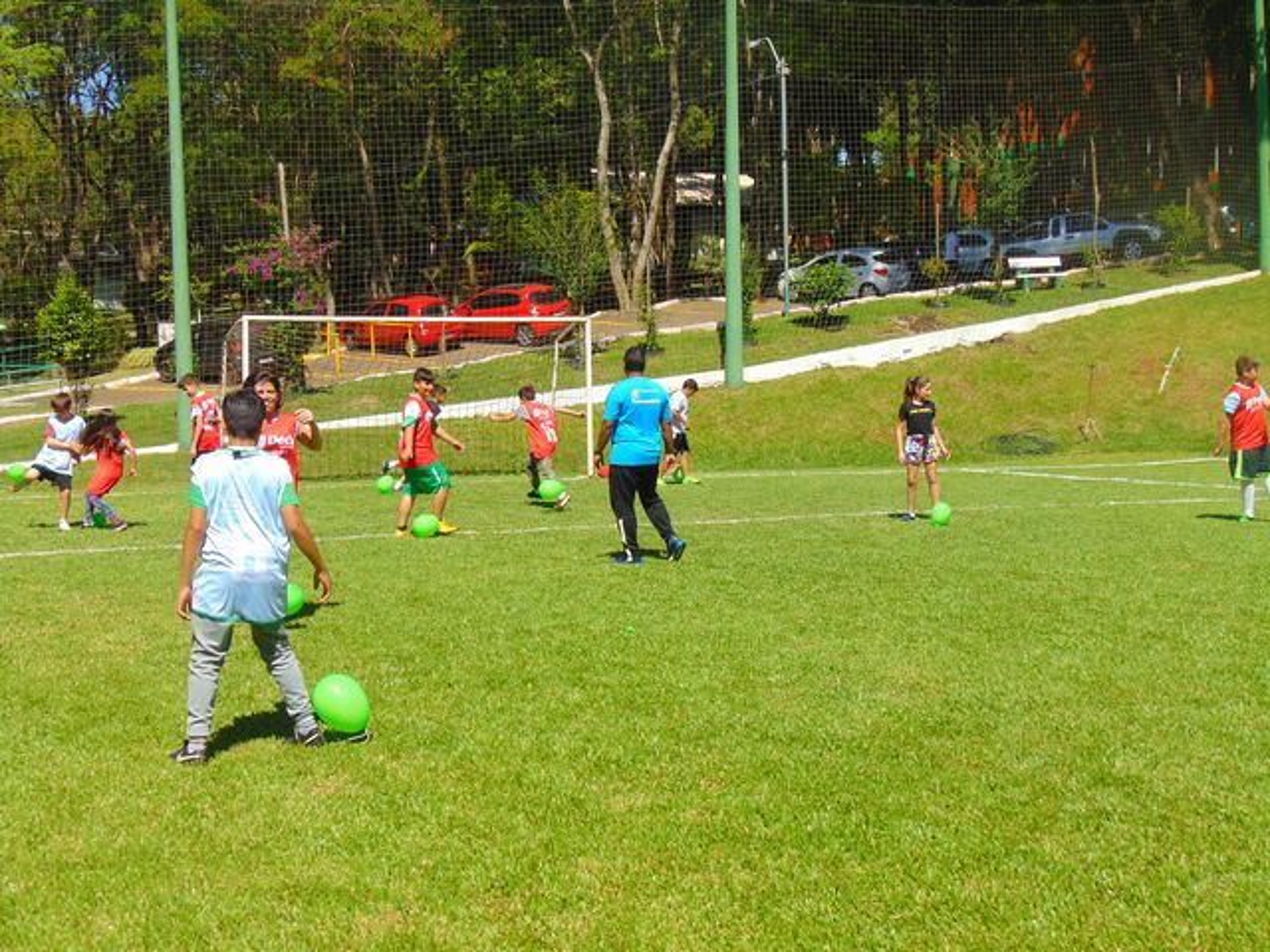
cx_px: 635
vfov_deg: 29.1
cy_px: 476
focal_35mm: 50
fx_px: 1834
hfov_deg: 38.2
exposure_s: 1/200
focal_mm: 9
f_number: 9
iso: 80
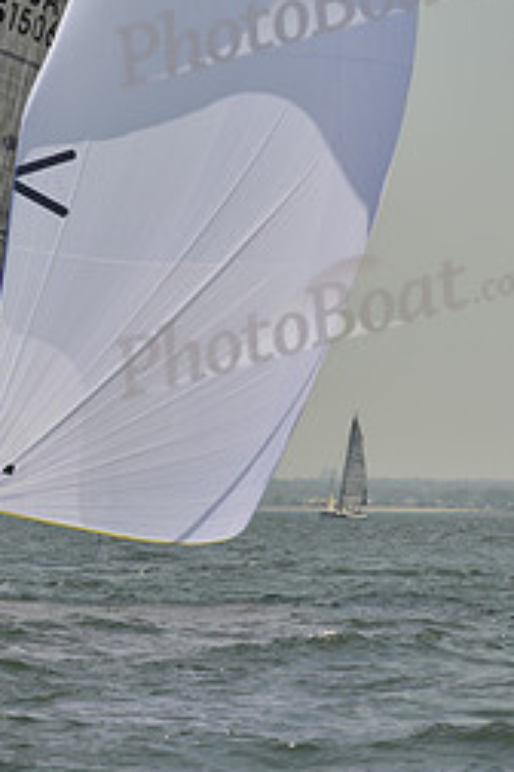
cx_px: -41
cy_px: -107
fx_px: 4925
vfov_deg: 8.9
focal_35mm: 230
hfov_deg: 6.0
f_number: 8
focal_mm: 100
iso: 200
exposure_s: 1/1250
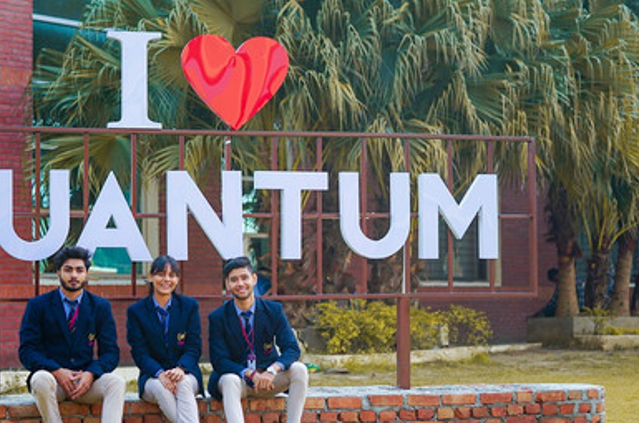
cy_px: 260
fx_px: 1612
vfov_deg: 14.9
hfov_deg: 22.4
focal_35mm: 91
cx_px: 241
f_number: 2.8
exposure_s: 1/500
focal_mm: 70
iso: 100
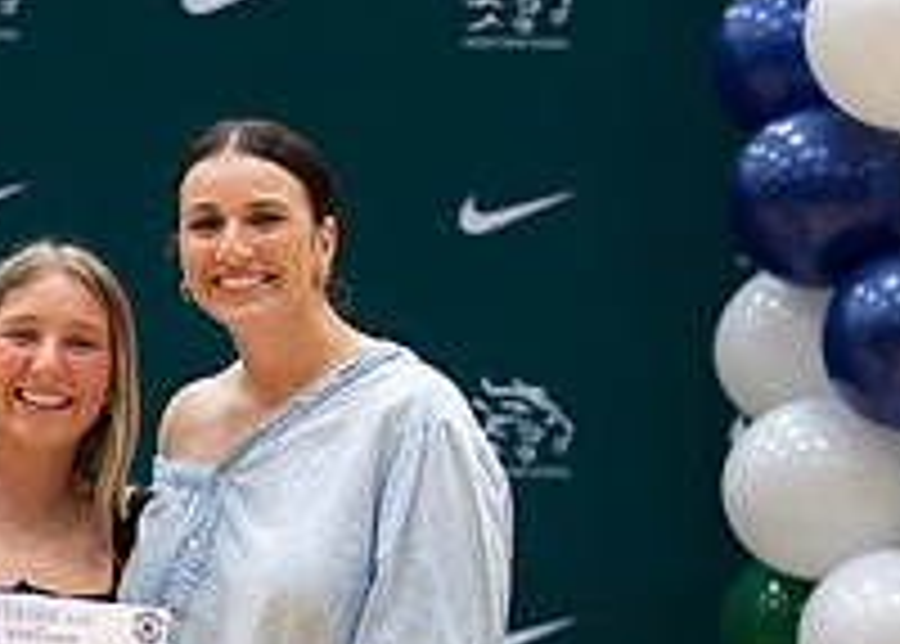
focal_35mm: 170
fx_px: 4347
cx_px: 106
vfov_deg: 8.3
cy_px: 903
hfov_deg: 11.7
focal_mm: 50
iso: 400
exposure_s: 1/320
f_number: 1.2
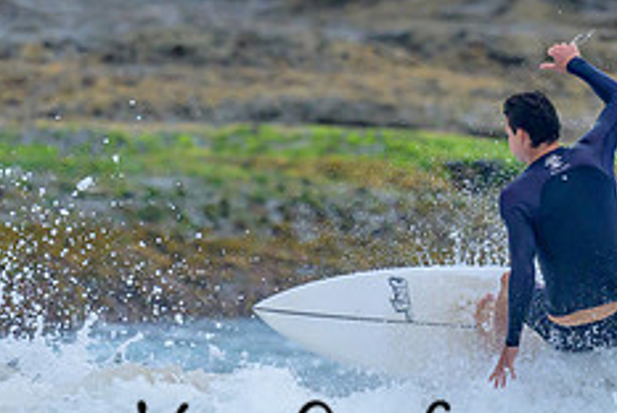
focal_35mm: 2733
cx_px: 598
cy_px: 228
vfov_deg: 0.5
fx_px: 46899
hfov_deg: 0.8
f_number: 6.3
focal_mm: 800
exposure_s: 1/2500
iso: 640
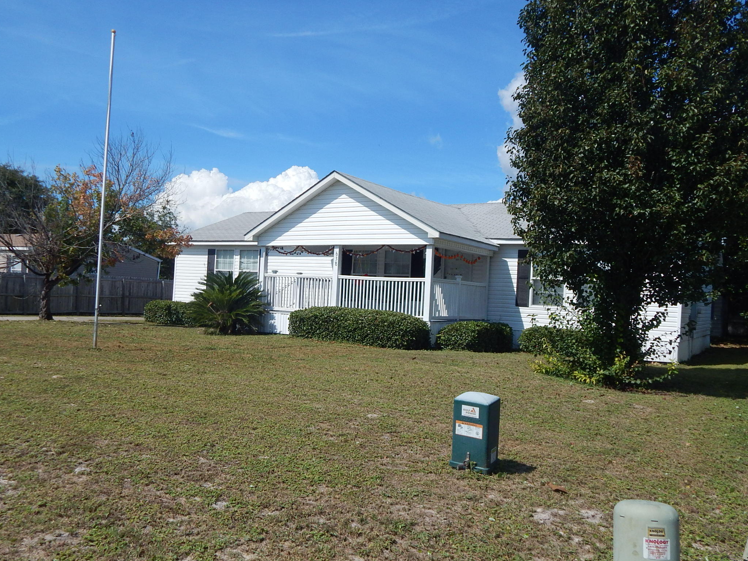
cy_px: 307
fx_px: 670
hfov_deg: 58.3
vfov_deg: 45.4
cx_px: 345
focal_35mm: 31
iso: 125
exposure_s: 1/800
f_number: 6.3
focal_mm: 5.1
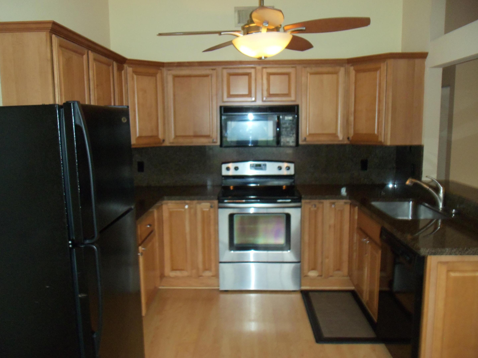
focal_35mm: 29
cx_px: 239
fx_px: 400
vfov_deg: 48.2
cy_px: 179
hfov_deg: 61.7
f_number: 3.4
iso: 125
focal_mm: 5.2
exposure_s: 1/30
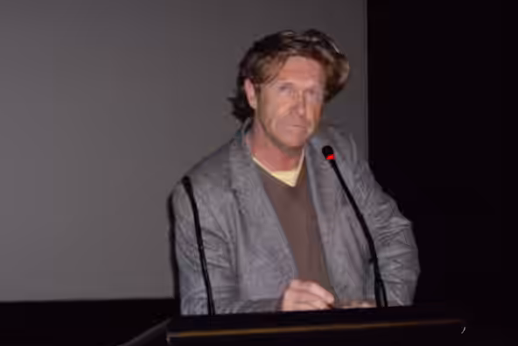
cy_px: 188
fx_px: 1396
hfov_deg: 21.0
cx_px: 260
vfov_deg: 14.1
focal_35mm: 97
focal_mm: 19.4
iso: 800
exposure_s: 1/100
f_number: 4.8
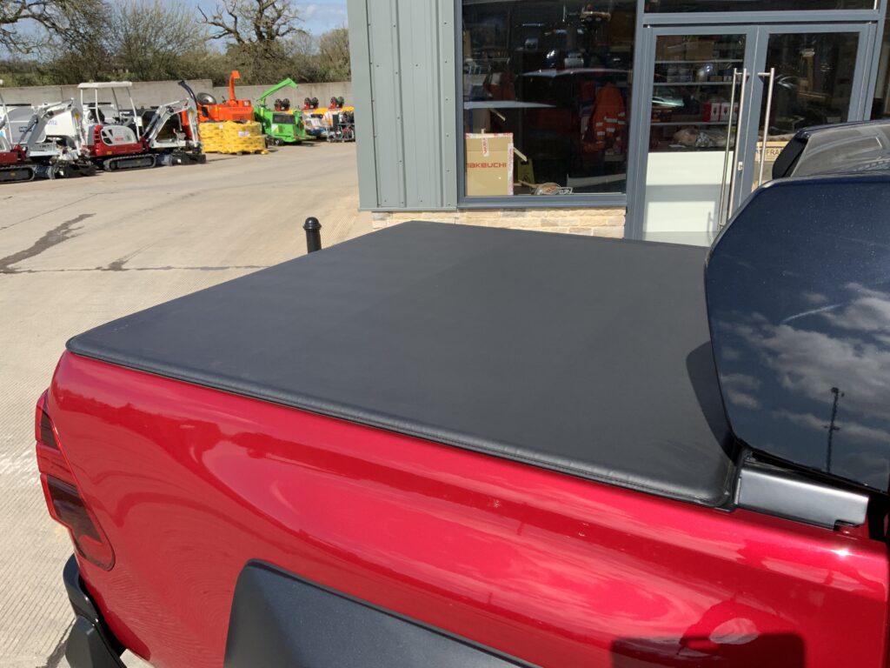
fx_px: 746
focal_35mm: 29
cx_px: 445
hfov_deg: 61.7
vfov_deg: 48.2
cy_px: 334
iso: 16
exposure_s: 1/1577
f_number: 1.8
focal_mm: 3
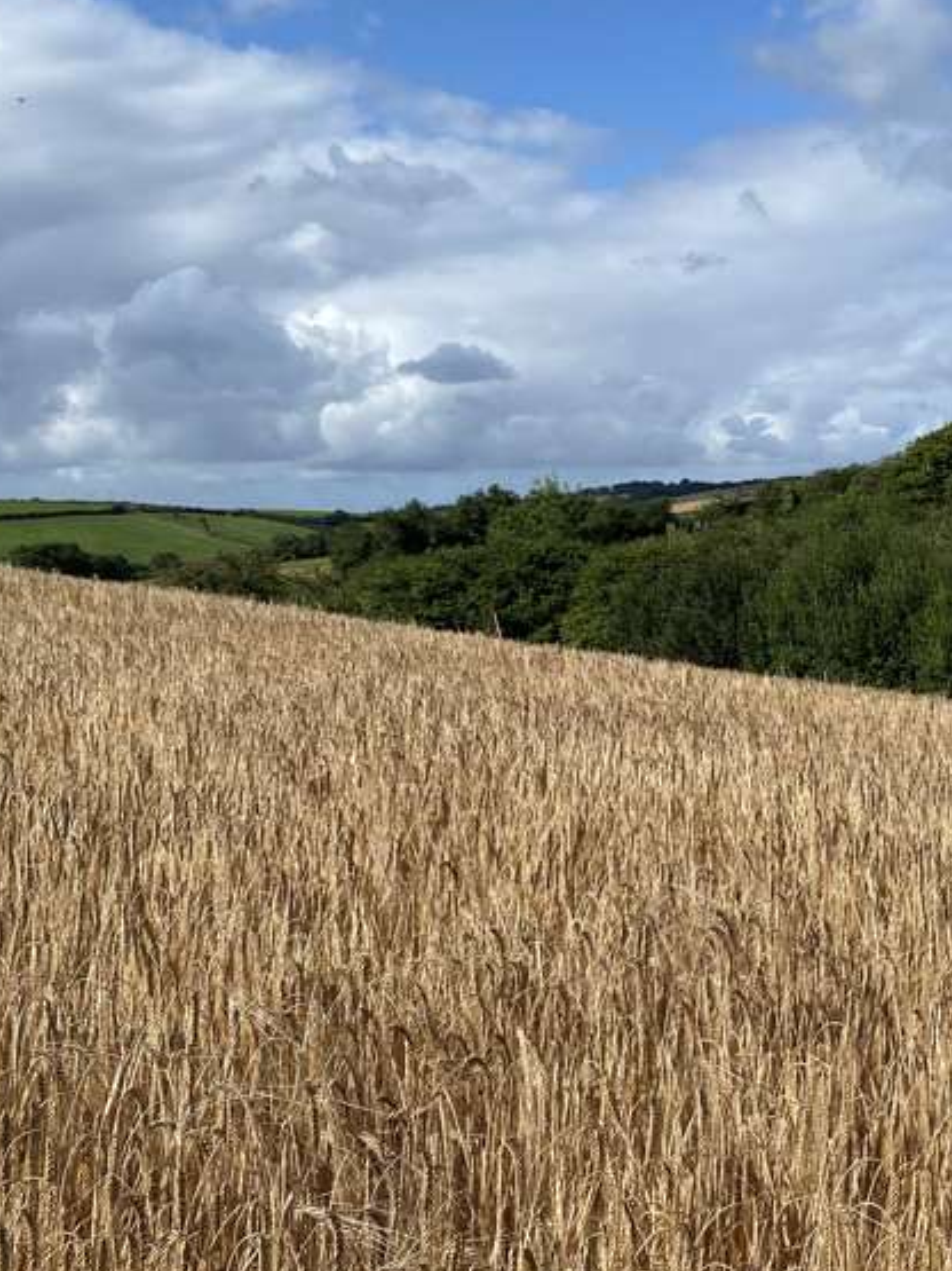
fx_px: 1761
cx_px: 771
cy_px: 568
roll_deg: +1.4
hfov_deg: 29.5
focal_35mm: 48
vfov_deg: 39.6
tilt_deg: -0.6
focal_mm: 4.25
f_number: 1.8
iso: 32
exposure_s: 1/3497
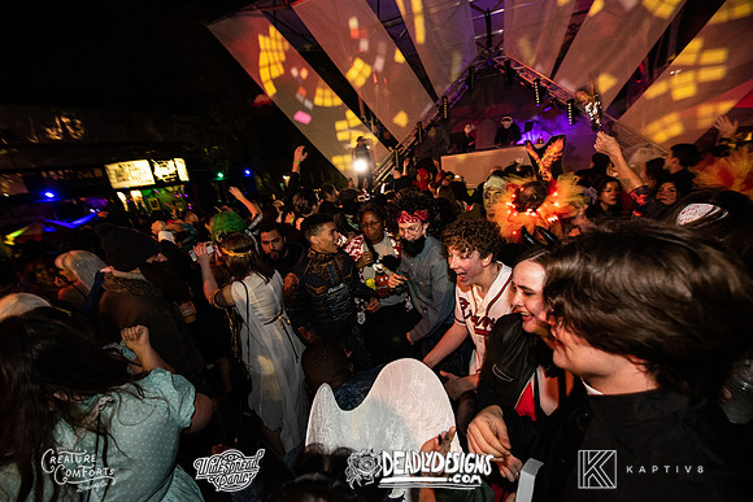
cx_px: 376
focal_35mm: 14
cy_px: 251
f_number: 3.5
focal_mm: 14
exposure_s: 1/60
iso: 2000
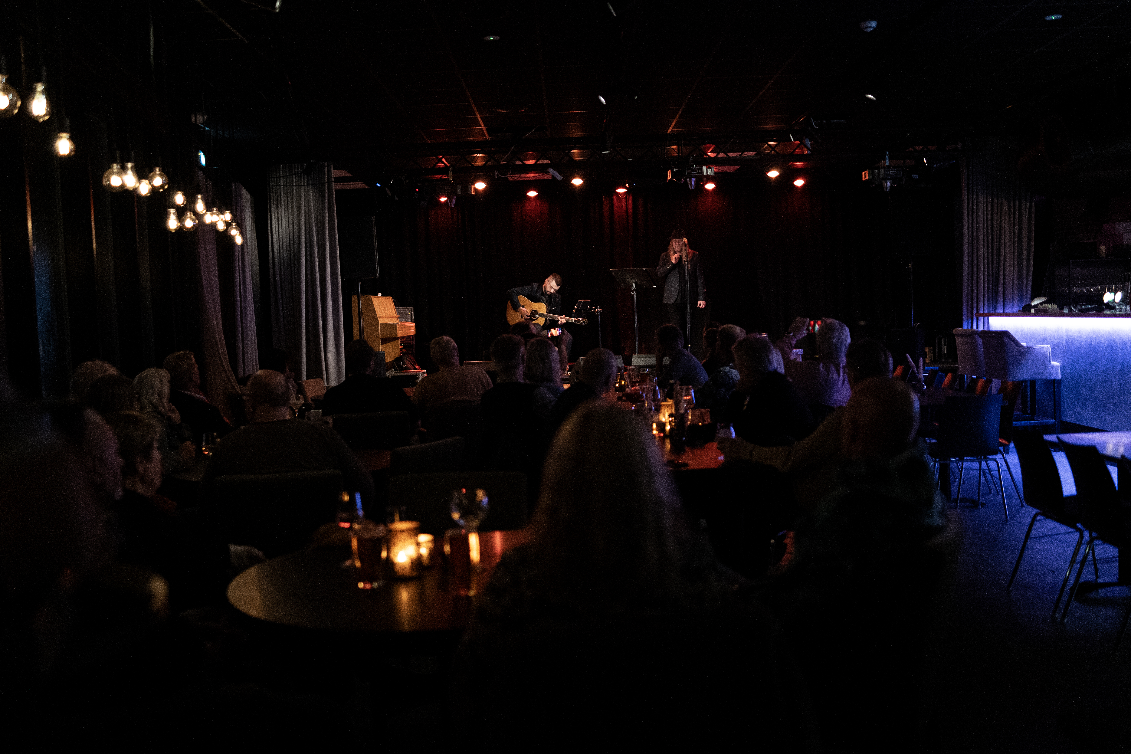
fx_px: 1099
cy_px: 377
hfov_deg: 54.4
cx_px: 566
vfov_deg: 37.9
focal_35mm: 35
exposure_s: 1/1000
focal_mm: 35
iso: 8000
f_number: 1.4
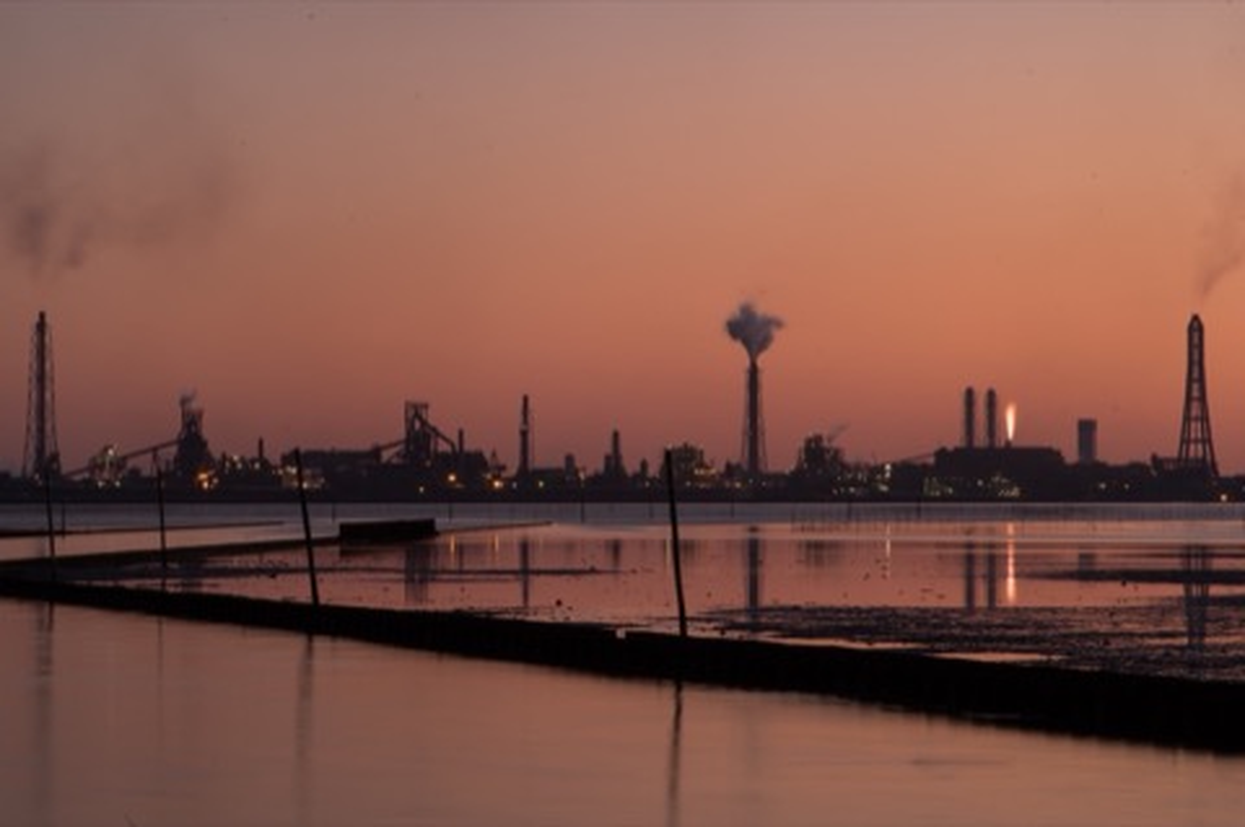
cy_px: 414
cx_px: 622
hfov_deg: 13.7
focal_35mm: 150
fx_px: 5182
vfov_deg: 9.1
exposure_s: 5
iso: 100
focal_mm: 100
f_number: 29
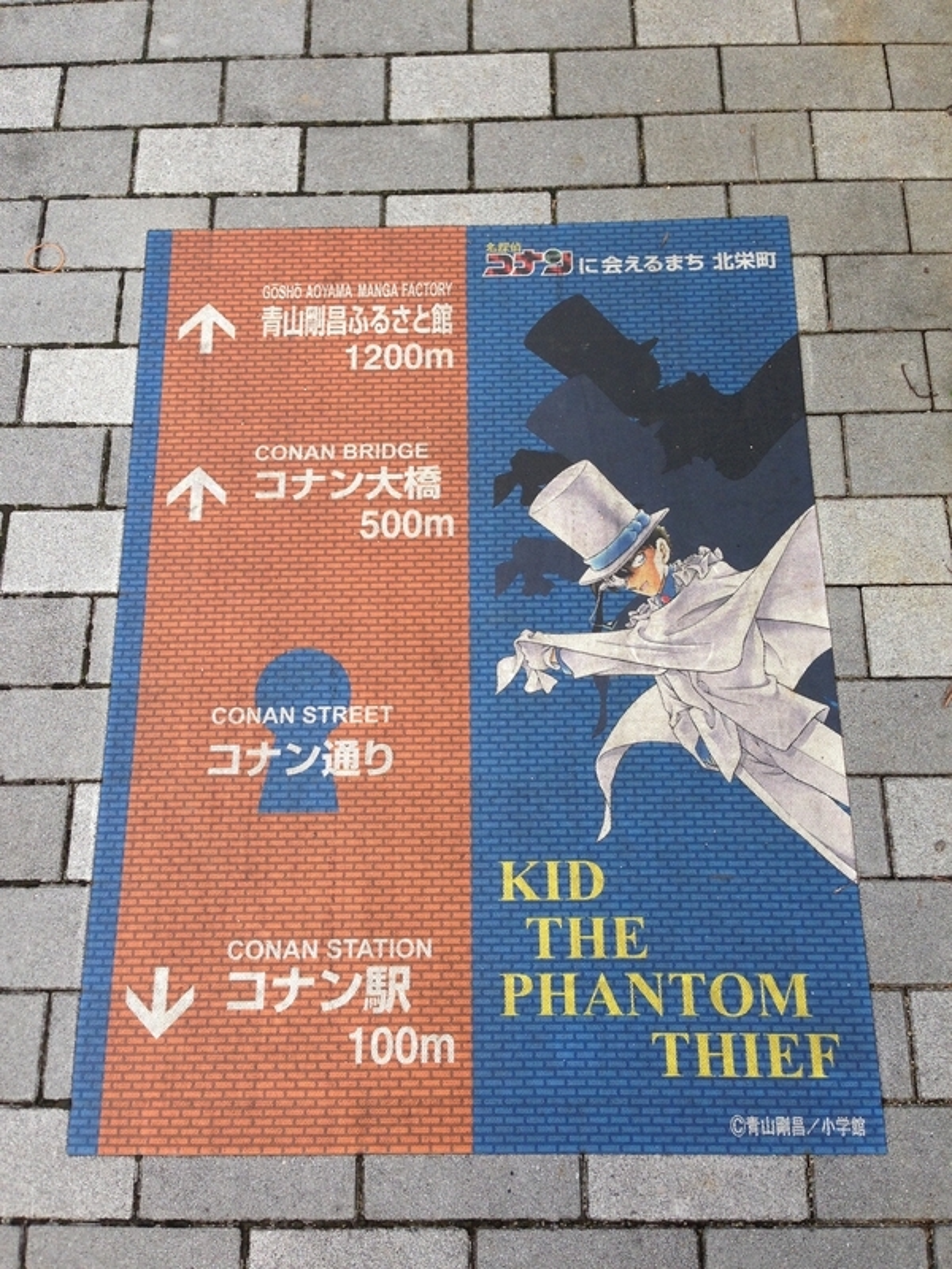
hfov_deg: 42.9
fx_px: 1210
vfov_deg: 55.4
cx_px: 476
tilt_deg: -70.5
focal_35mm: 33
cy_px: 634
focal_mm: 4.12
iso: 50
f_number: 2.4
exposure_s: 1/723
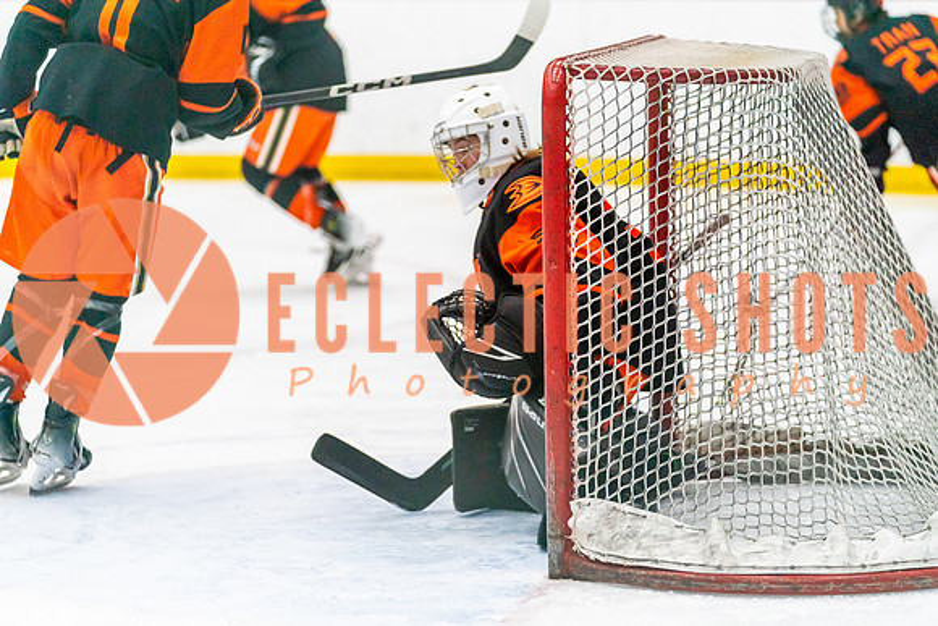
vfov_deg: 7.5
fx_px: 4797
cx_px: 461
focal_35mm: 184
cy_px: 343
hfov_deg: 11.2
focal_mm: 152
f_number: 2.8
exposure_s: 1/1250
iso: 3200
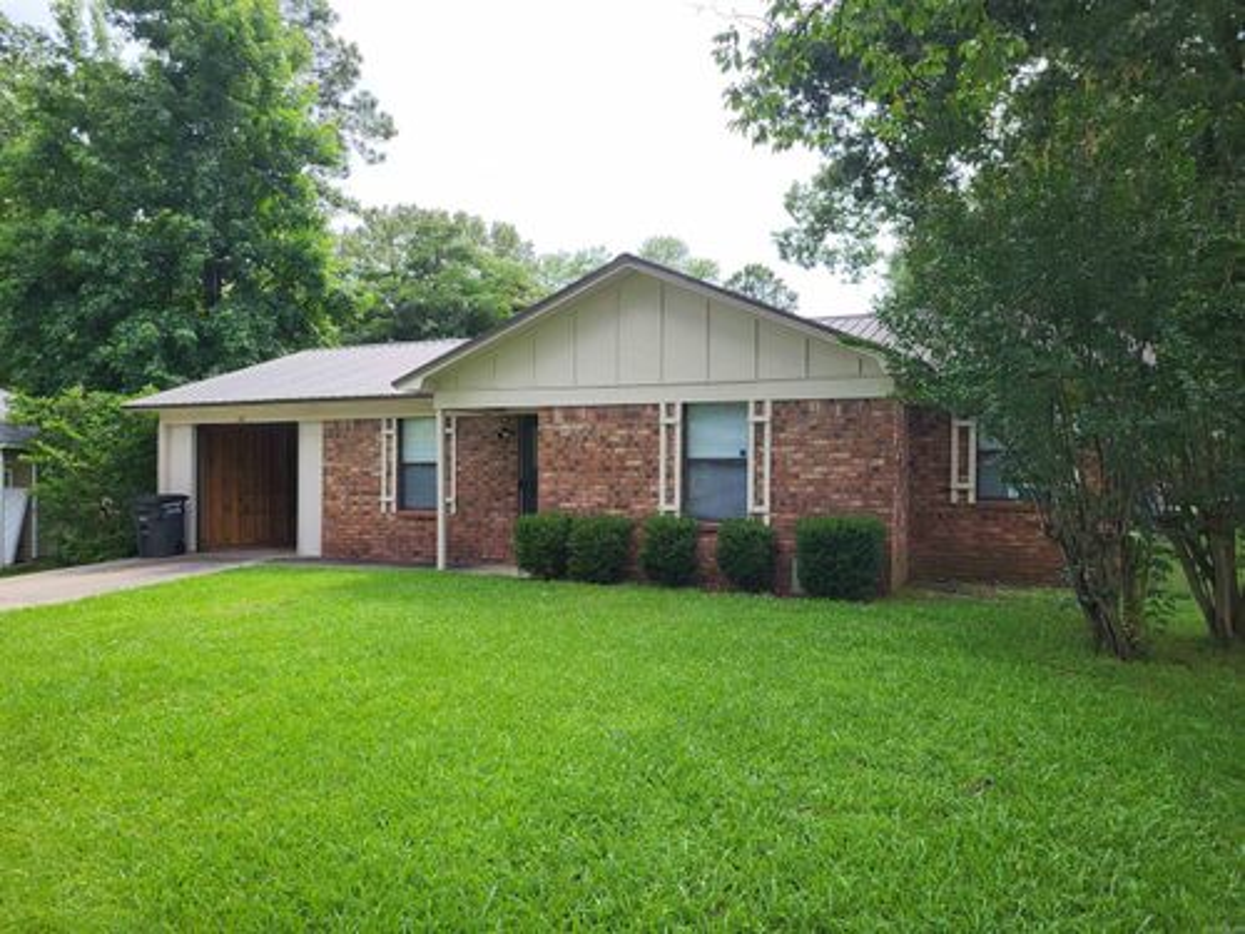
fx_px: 935
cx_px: 622
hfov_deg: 67.3
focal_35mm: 26
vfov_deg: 53.1
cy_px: 467
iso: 40
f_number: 1.8
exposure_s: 1/1484
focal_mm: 5.4
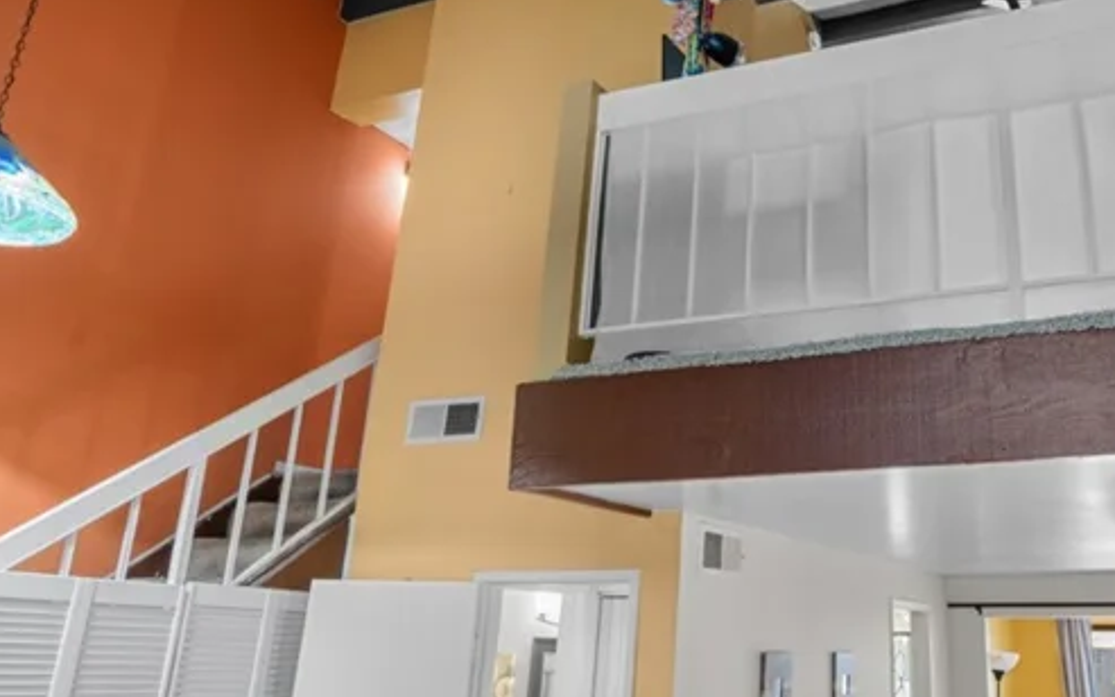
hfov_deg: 56.1
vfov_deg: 38.0
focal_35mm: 33
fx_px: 1003
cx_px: 796
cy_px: 251
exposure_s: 1/2.5
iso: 250
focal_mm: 19
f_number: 9
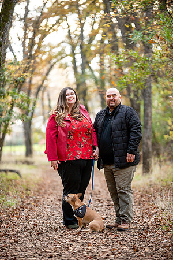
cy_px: 130
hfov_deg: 8.6
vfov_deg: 12.8
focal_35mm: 160
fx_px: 1153
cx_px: 86
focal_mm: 160
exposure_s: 1/320
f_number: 2.8
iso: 1600
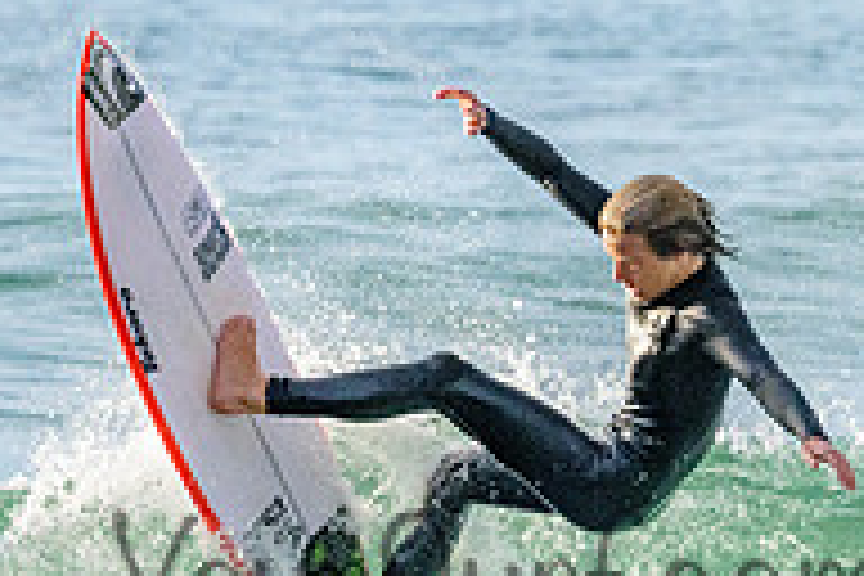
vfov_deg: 0.9
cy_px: 542
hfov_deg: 1.4
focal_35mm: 1480
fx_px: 35517
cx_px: 576
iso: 5000
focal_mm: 490
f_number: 11
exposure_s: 1/1250
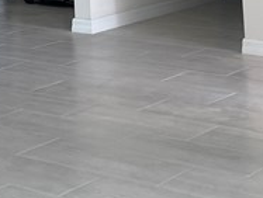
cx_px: -66
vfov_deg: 9.2
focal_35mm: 142
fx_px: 1081
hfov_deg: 13.4
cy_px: -312
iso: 32
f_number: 1.6
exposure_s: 1/126
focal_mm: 5.1
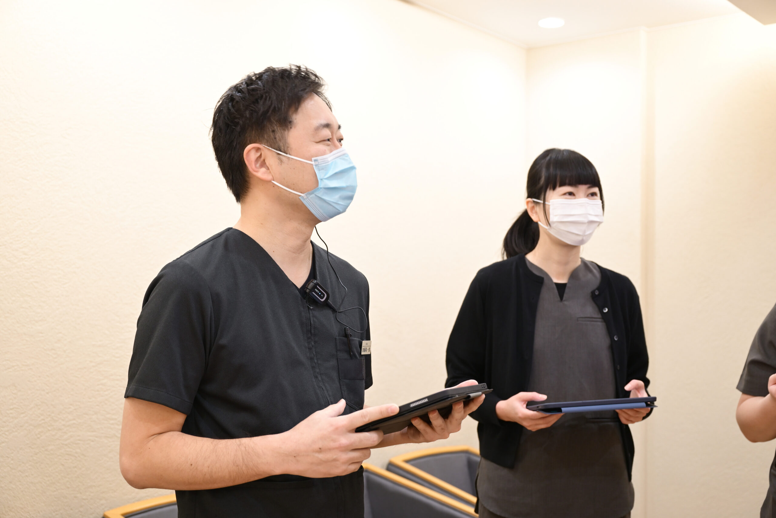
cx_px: 388
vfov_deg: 29.9
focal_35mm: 45
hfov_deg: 43.6
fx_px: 970
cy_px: 259
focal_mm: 45
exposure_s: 1/60
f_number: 4
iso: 400
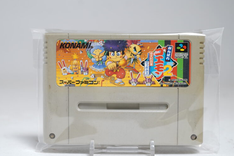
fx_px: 429
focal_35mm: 66
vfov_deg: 20.6
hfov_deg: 30.5
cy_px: 94
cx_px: 121
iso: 64
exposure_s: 1/4
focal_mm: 41
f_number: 5
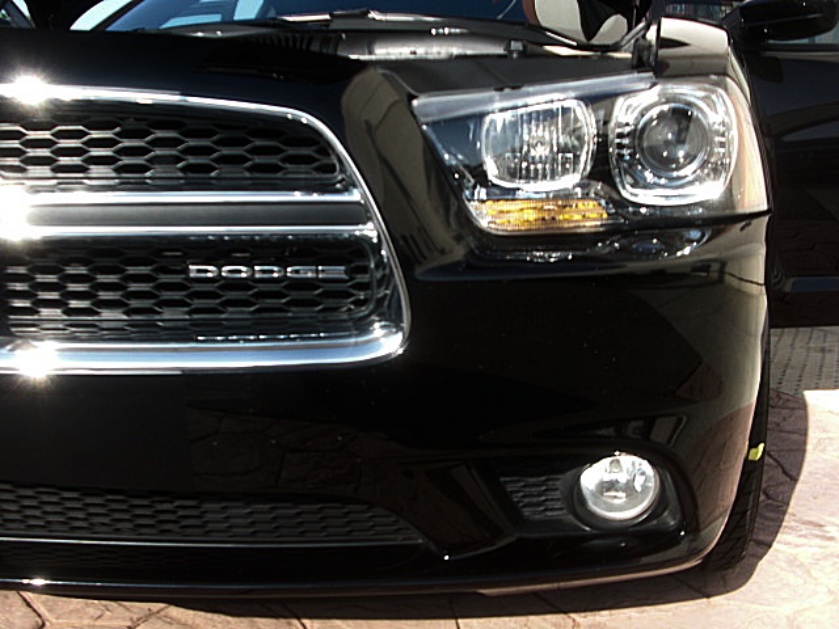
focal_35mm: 43
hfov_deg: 43.9
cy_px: 314
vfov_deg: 33.6
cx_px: 420
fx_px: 1042
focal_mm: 7.6
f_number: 3.1
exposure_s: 1/250
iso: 50
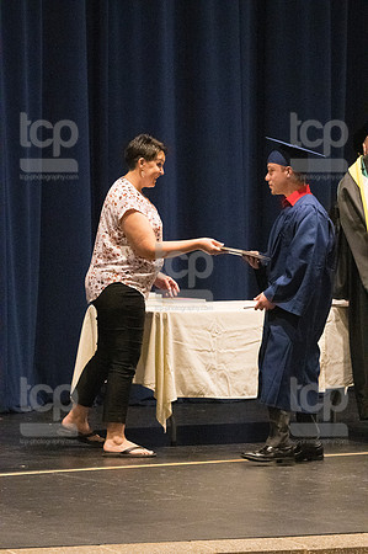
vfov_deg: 10.2
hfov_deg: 6.8
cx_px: 184
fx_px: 3104
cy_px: 277
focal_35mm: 202
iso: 8000
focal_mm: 135
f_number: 4.5
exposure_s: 1/250
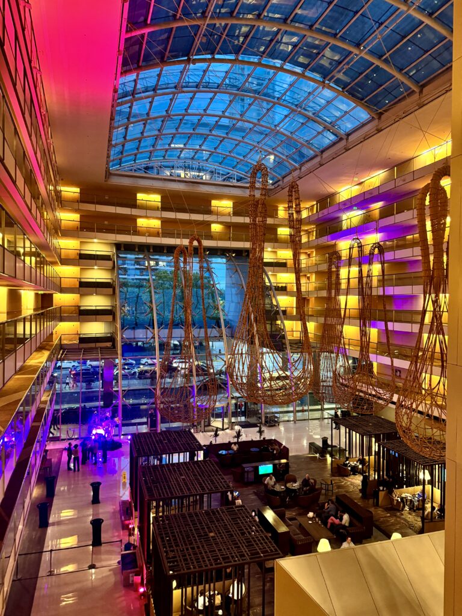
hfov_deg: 56.8
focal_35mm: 24
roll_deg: +0.1
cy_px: 308
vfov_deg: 71.6
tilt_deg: -0.1
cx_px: 231
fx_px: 427
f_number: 1.78
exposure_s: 1/33
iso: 800
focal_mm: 6.86
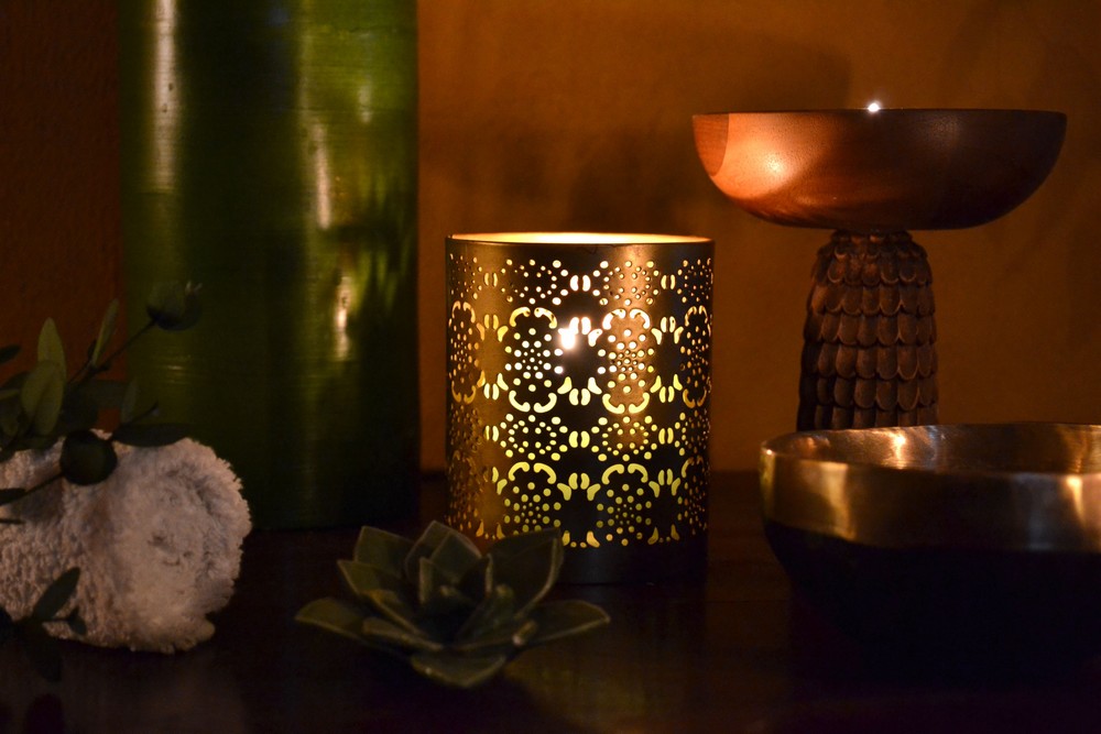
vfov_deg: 22.6
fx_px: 1835
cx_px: 550
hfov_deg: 33.4
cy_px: 367
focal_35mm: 60
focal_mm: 40
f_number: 5.3
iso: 2000
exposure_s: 1/15
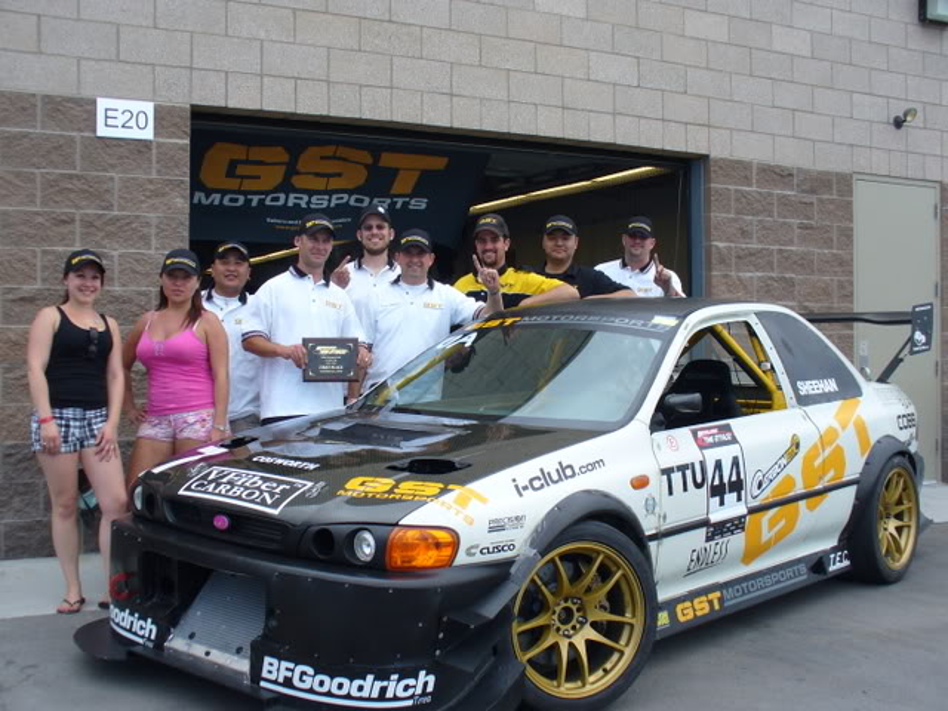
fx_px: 1150
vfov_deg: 34.3
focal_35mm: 42
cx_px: 474
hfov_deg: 44.8
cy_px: 356
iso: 80
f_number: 5.8
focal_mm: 7
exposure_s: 1/160
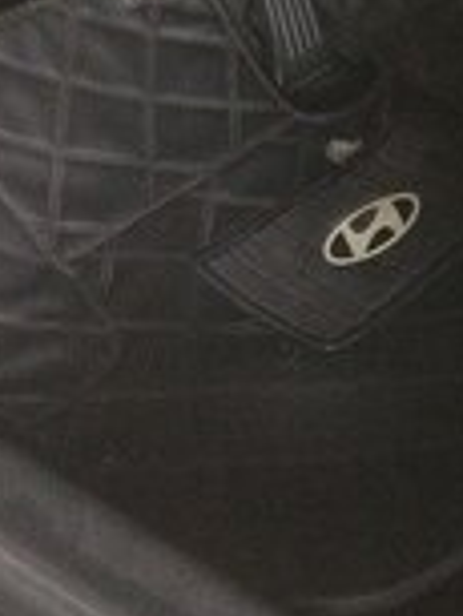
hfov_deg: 15.1
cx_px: 592
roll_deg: -0.8
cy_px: -113
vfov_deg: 19.7
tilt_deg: -29.5
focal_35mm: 94
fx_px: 1674
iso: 320
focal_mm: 4.15
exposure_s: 1/33
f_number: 2.2
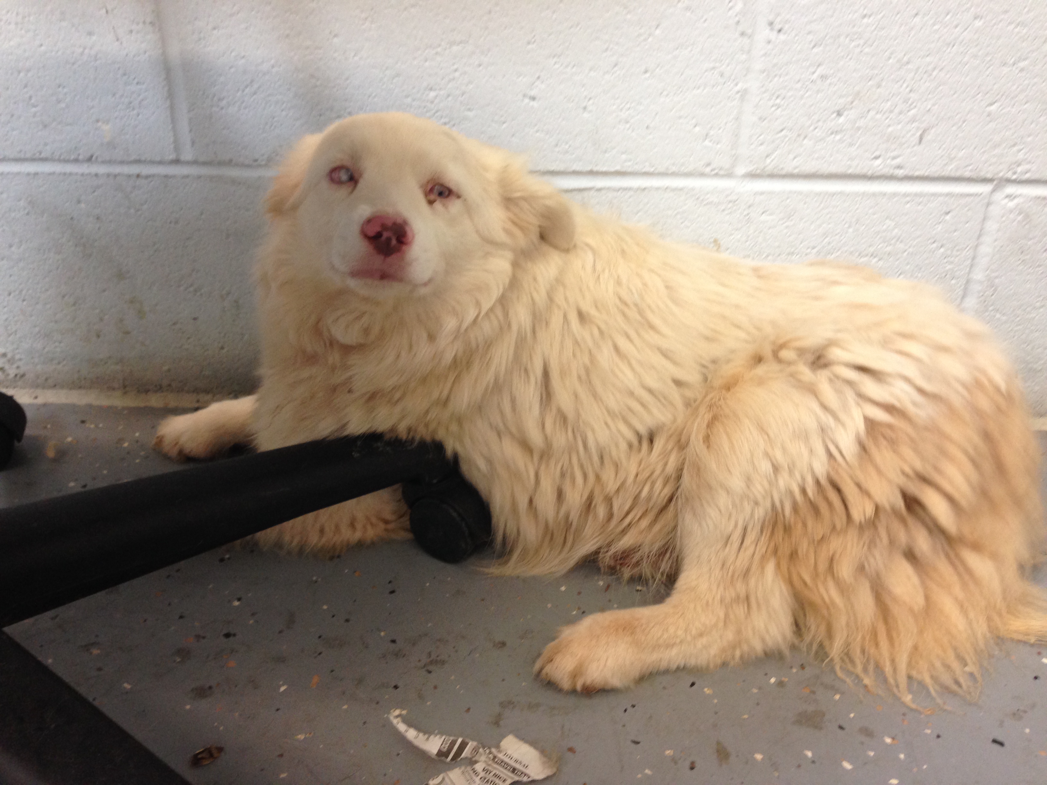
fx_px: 998
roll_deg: +0.7
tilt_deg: -28.8
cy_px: 392
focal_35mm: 33
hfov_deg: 55.4
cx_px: 524
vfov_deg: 42.9
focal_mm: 4.12
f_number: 2.4
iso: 125
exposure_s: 1/20
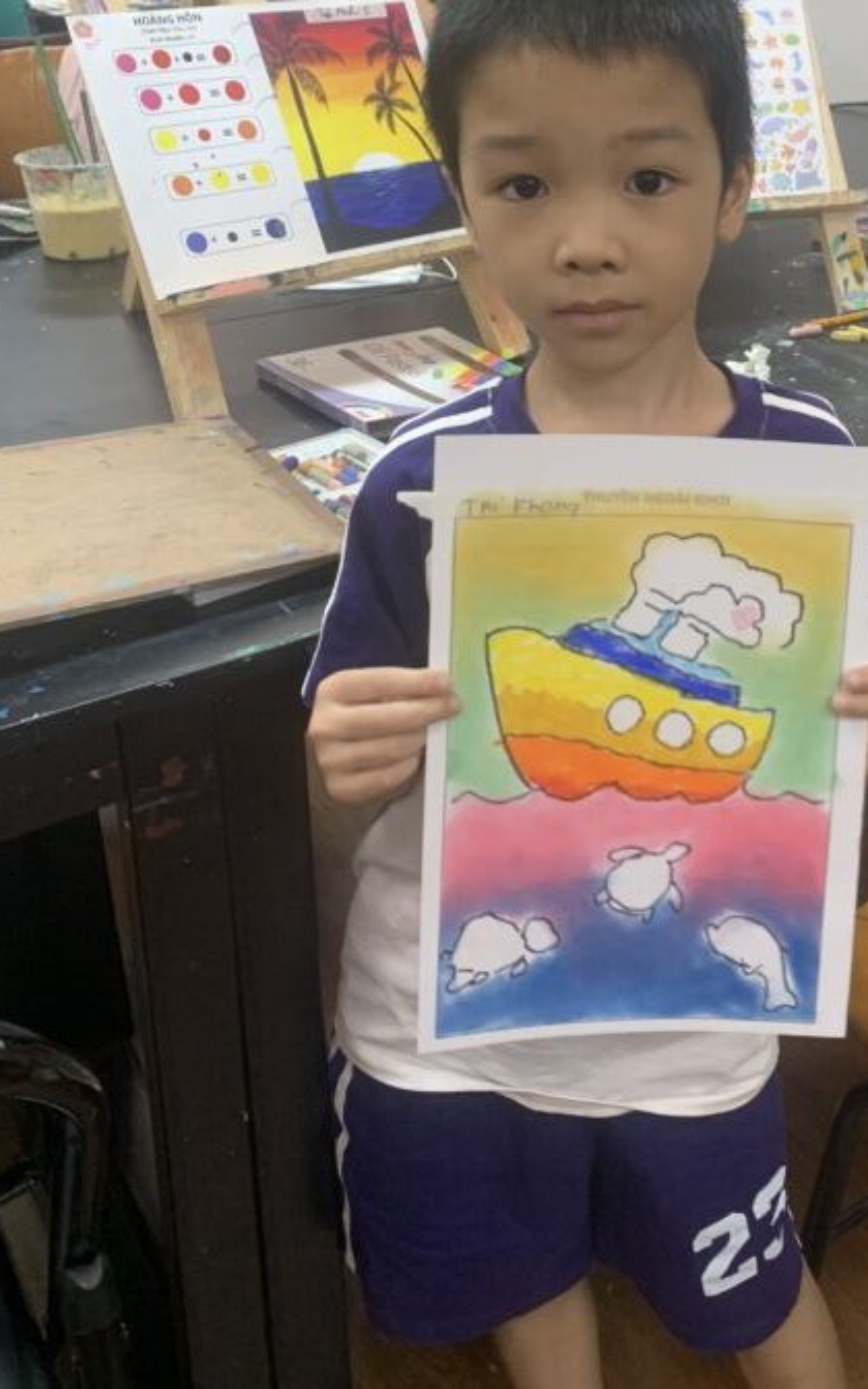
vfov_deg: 47.3
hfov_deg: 30.3
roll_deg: -0.6
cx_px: 732
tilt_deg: -20.2
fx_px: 1552
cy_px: 438
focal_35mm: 41
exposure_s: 1/121
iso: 80
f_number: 1.8
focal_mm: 4.25
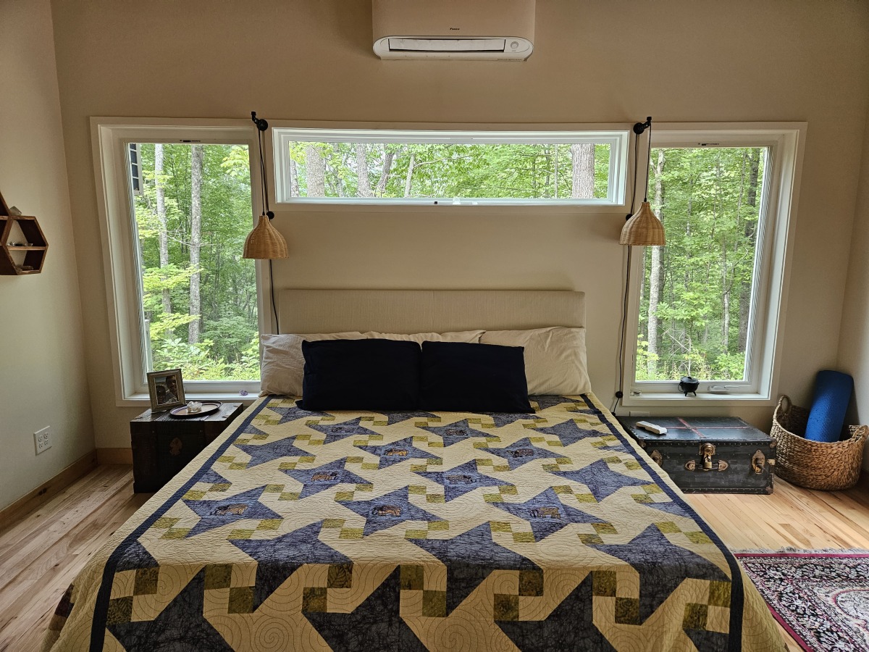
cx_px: 434
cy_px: 326
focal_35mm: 23
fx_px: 577
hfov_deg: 73.9
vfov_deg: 58.9
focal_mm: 5.4
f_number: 1.8
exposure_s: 1/120
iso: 200
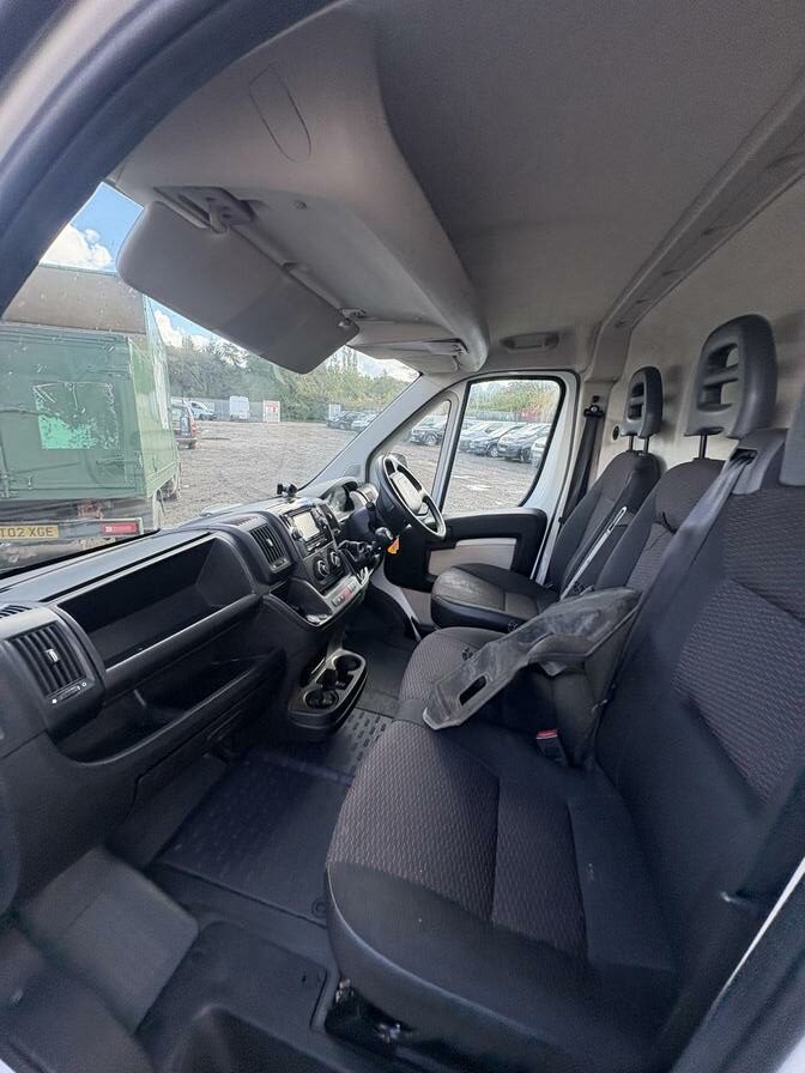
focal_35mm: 14
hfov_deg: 85.7
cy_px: 536
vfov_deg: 102.1
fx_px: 434
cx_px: 402
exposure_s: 1/143
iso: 64
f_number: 2.2
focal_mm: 2.22
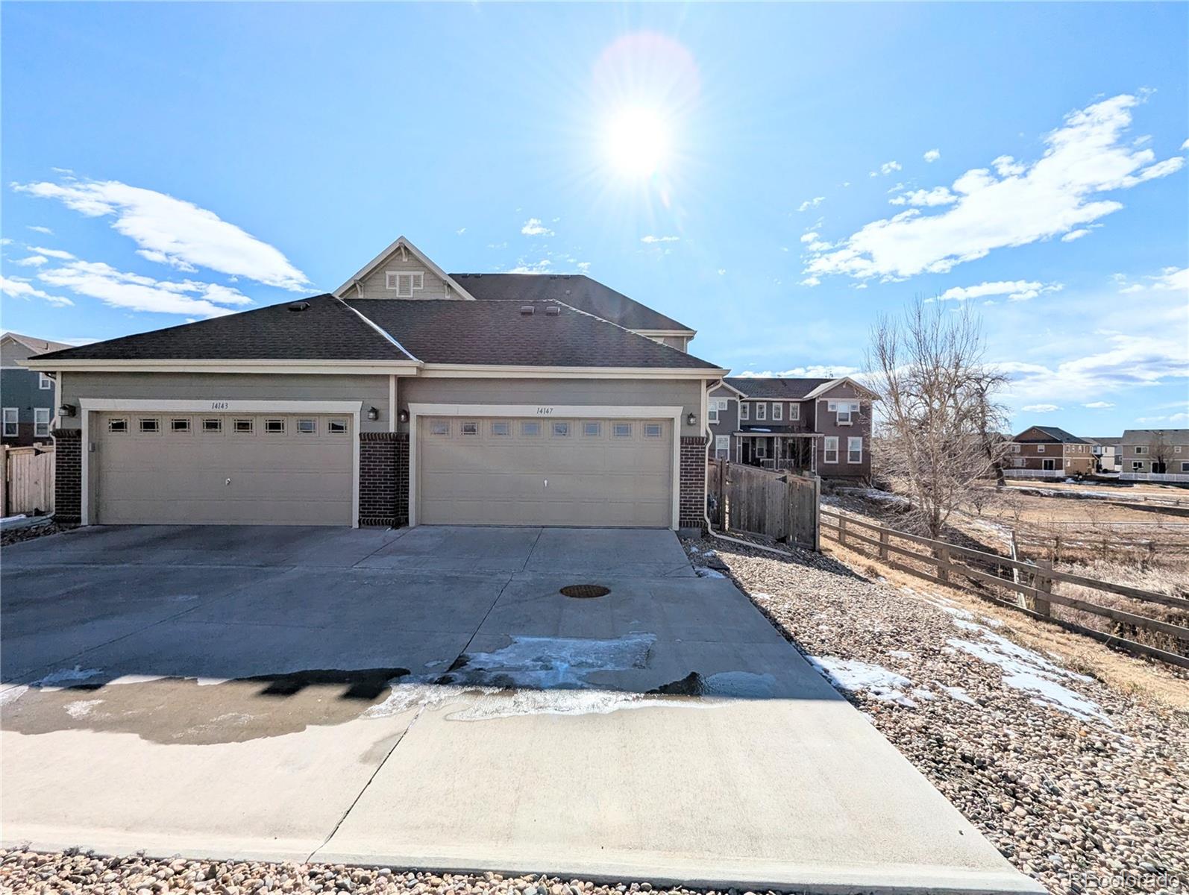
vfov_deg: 90.1
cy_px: 448
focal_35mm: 13
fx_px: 447
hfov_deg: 106.1
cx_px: 594
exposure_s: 1/3891
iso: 44
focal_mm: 1.95
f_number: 2.2
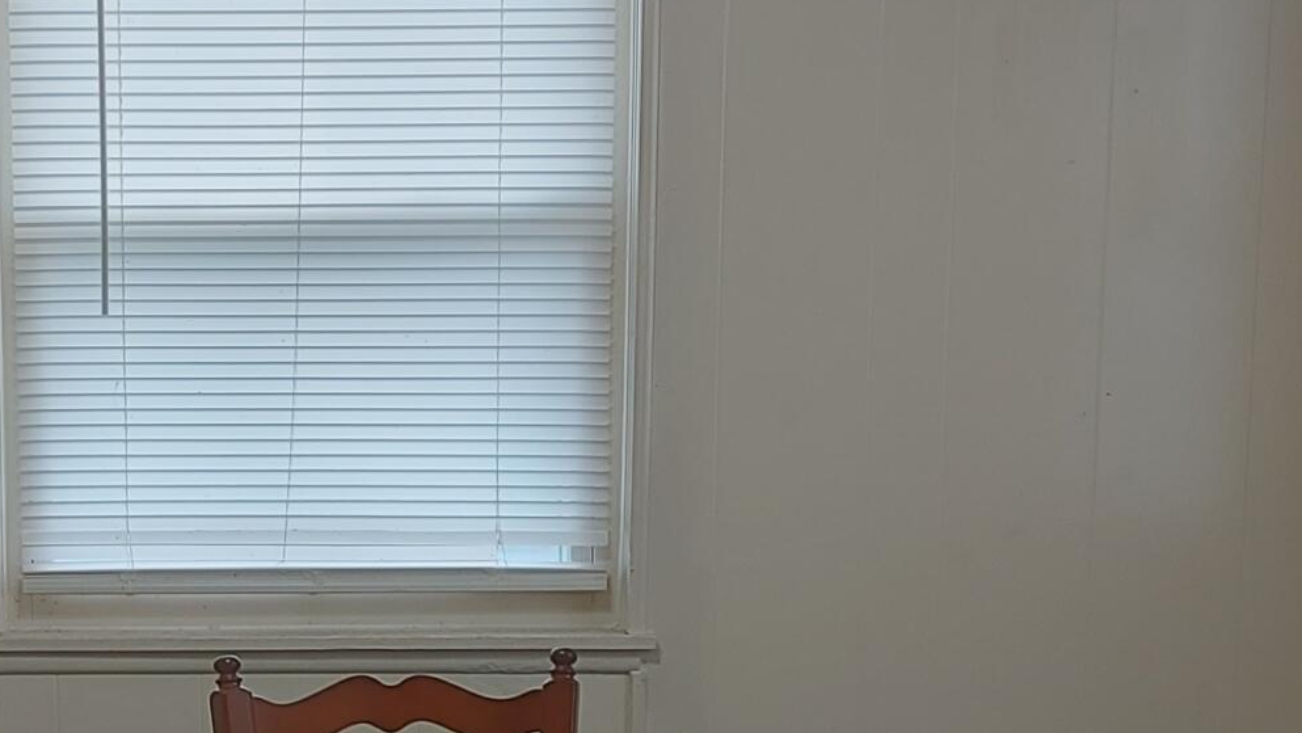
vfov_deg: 15.1
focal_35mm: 79
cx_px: 147
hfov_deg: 26.0
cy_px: 649
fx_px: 2728
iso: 40
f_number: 1.8
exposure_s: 1/60
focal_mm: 5.23
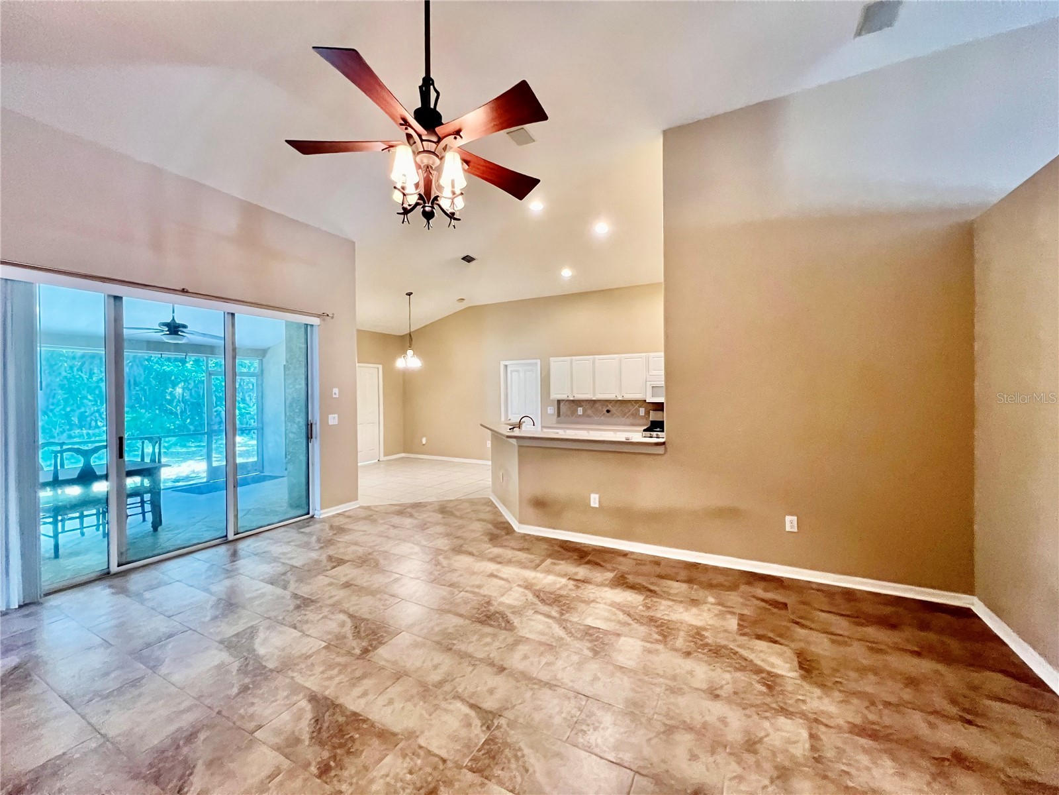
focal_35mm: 13
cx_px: 530
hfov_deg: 106.2
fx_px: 398
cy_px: 398
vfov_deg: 89.9
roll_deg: +1.1
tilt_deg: -0.1
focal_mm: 1.57
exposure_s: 1/60
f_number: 1.8
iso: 1000
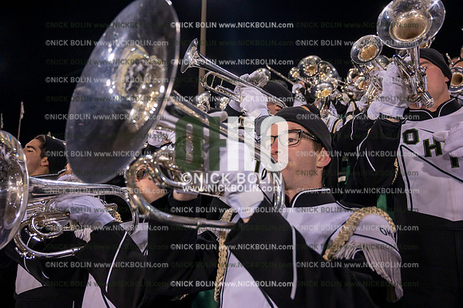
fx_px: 308
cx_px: 232
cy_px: 154
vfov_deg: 53.1
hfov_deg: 73.8
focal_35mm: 24
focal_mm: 24
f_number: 4
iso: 3200
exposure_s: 1/640
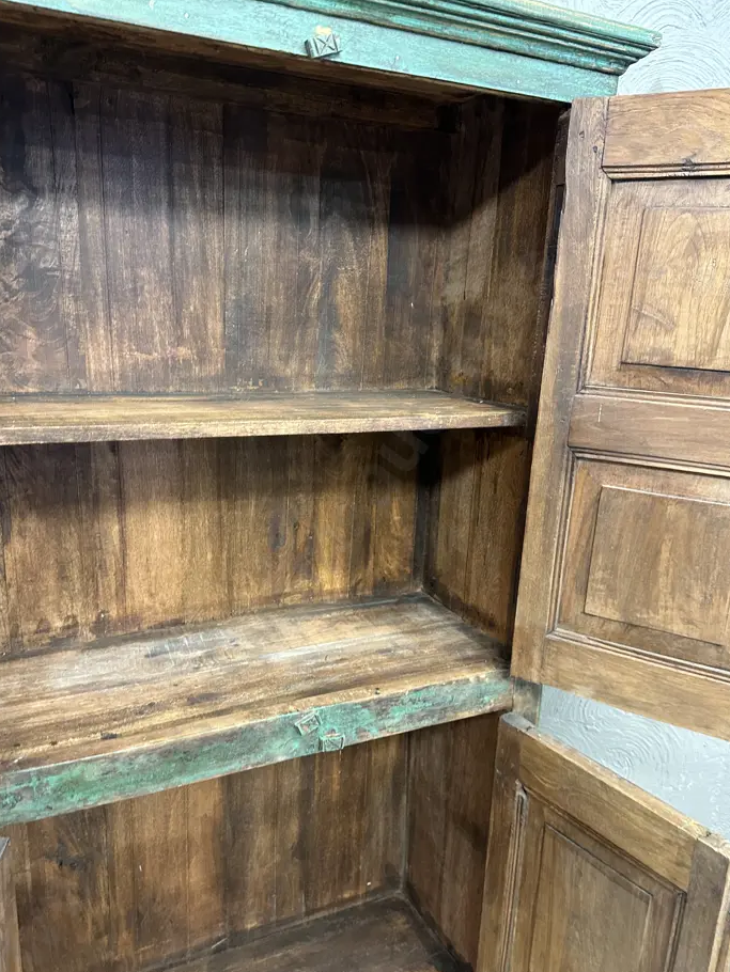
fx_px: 759
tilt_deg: -13.7
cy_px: 527
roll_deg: -1.8
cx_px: 344
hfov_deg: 51.3
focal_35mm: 27
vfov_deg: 65.2
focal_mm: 6.86
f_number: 1.78
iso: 500
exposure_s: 1/50
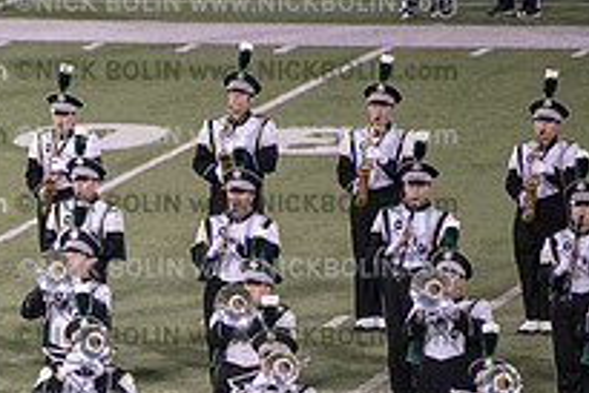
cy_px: 403
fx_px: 9283
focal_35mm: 567
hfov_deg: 3.6
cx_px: -215
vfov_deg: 2.4
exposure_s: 1/1250
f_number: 3.2
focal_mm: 200
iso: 5000
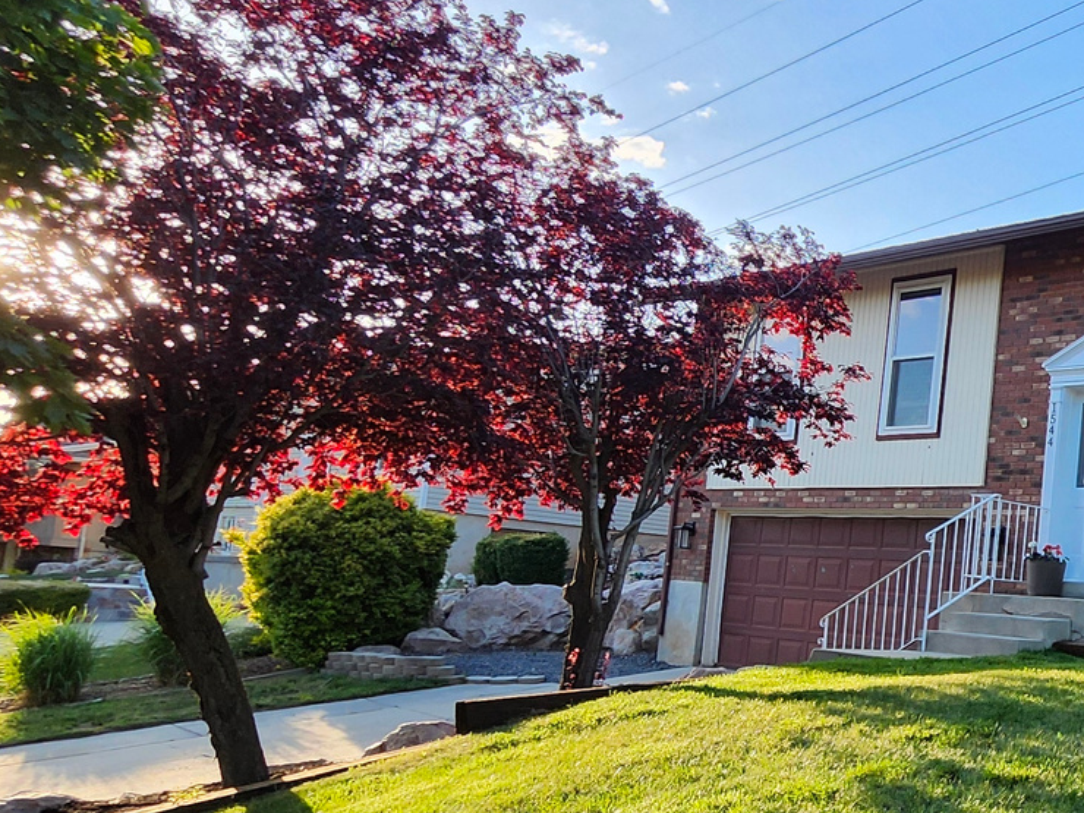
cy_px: 505
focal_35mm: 36
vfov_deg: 39.4
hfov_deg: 40.6
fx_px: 1127
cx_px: 1210
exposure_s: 1/298
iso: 40
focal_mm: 1.74
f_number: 2.2
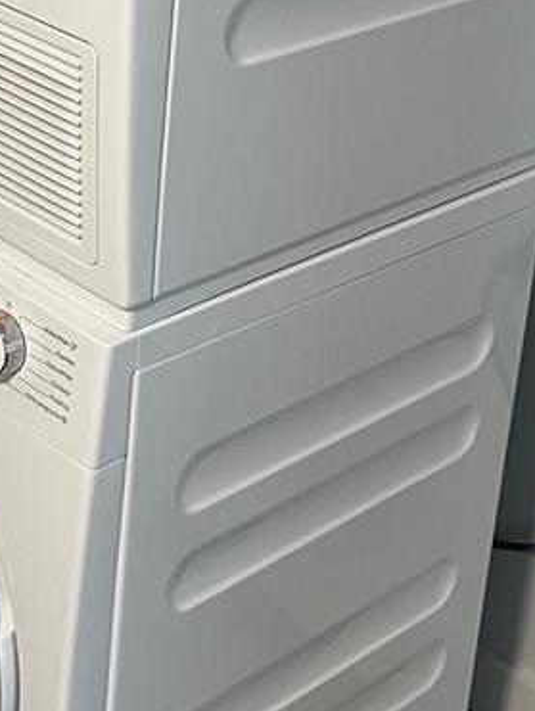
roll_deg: -0.8
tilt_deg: -16.1
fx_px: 1728
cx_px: 6
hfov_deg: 17.2
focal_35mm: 84
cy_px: -98
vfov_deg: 21.9
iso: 100
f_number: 1.5
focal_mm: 5.7
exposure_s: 1/60
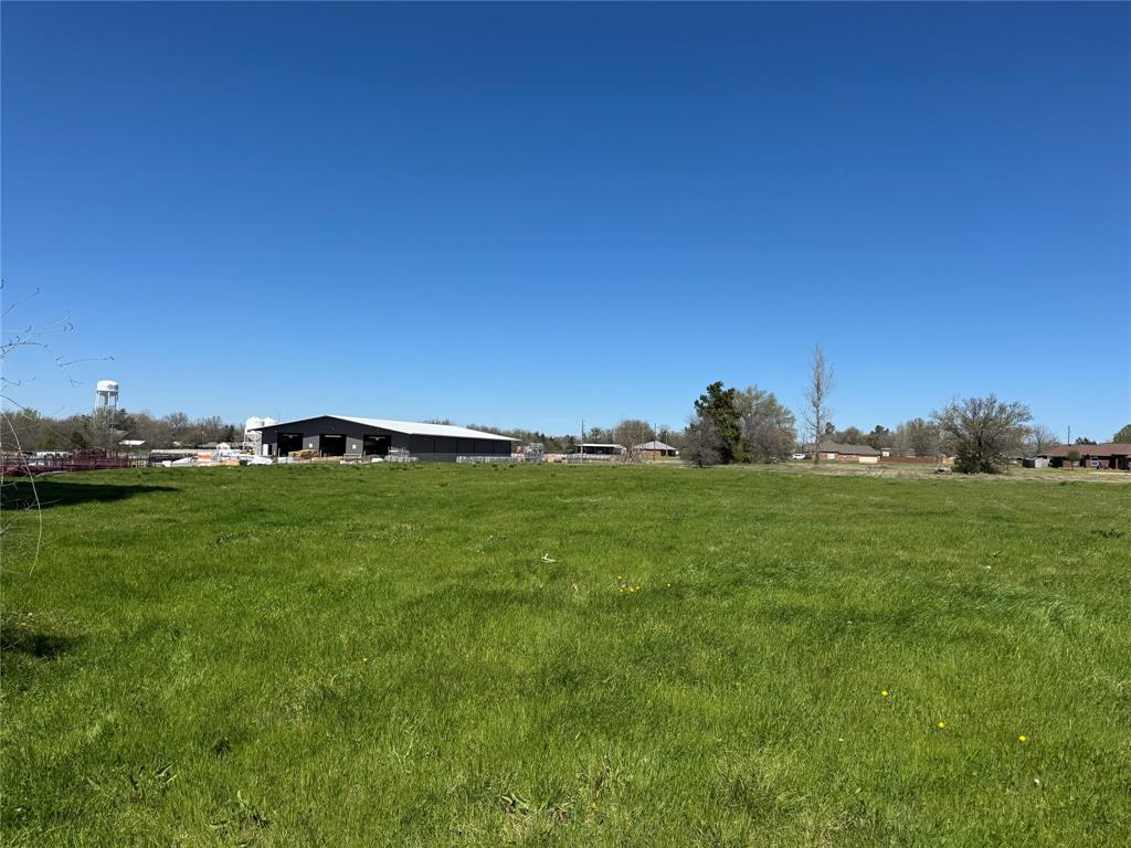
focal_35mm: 24
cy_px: 424
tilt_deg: +1.5
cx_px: 566
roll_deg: -2.2
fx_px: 784
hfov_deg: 71.6
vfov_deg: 56.8
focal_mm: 6.76
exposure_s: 1/6410
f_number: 1.78
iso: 80
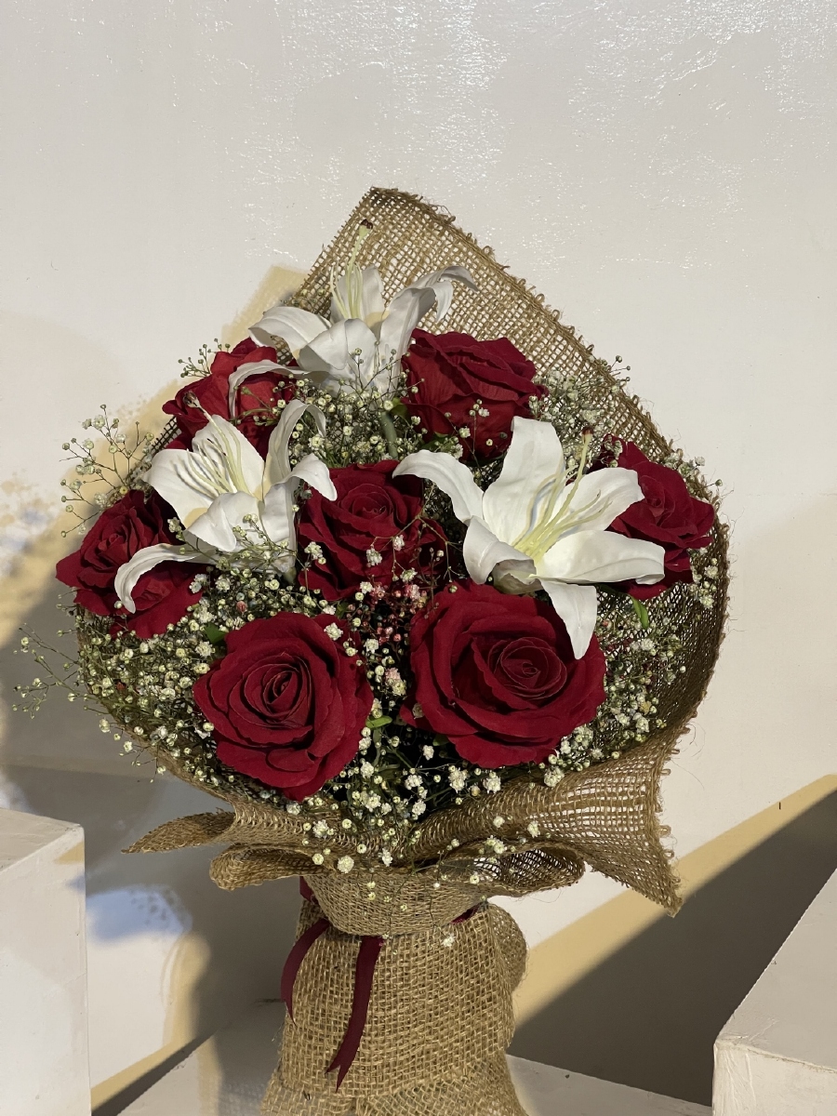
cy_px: 558
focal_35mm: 64
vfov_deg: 30.3
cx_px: 418
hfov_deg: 22.9
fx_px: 2063
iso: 125
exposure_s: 1/50
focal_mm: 7.5
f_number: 2.2
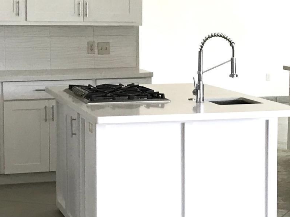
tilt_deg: -5.1
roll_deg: -1.4
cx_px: 173
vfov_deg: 14.0
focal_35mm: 106
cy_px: 101
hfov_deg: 18.5
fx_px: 888
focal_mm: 3.99
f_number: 1.8
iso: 25
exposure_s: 1/30
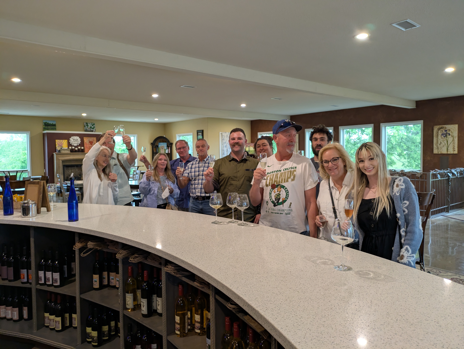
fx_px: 335
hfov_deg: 69.4
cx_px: 232
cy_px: 174
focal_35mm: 25
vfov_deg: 54.9
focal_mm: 5.43
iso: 248
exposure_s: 1/40
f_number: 1.89
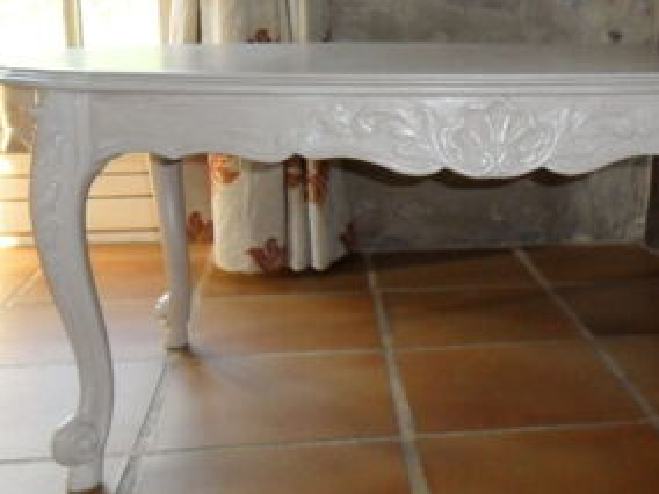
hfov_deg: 34.9
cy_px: 192
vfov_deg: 27.0
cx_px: 483
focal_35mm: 54
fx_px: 1028
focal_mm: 5.7
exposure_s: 1/45
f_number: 3.7
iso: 400
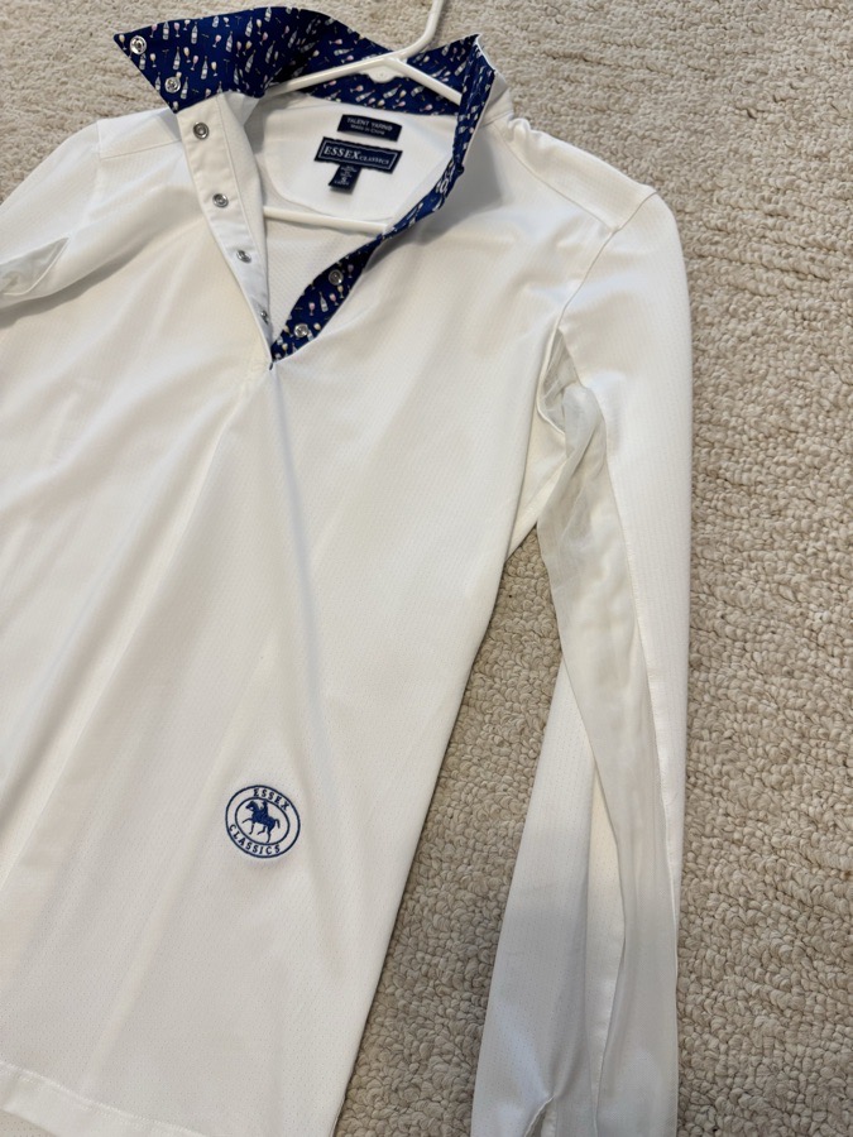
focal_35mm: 24
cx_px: 426
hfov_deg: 56.8
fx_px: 789
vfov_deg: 71.6
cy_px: 568
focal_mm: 6.76
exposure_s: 1/60
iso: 125
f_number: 1.78
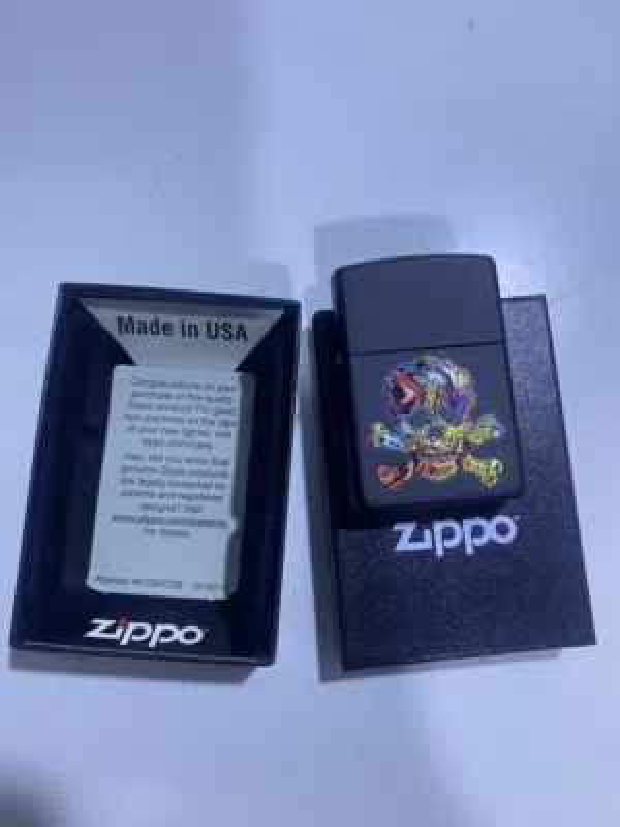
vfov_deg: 67.3
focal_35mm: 26
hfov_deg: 53.1
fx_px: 621
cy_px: 414
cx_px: 310
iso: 125
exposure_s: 1/77
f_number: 1.8
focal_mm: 4.25
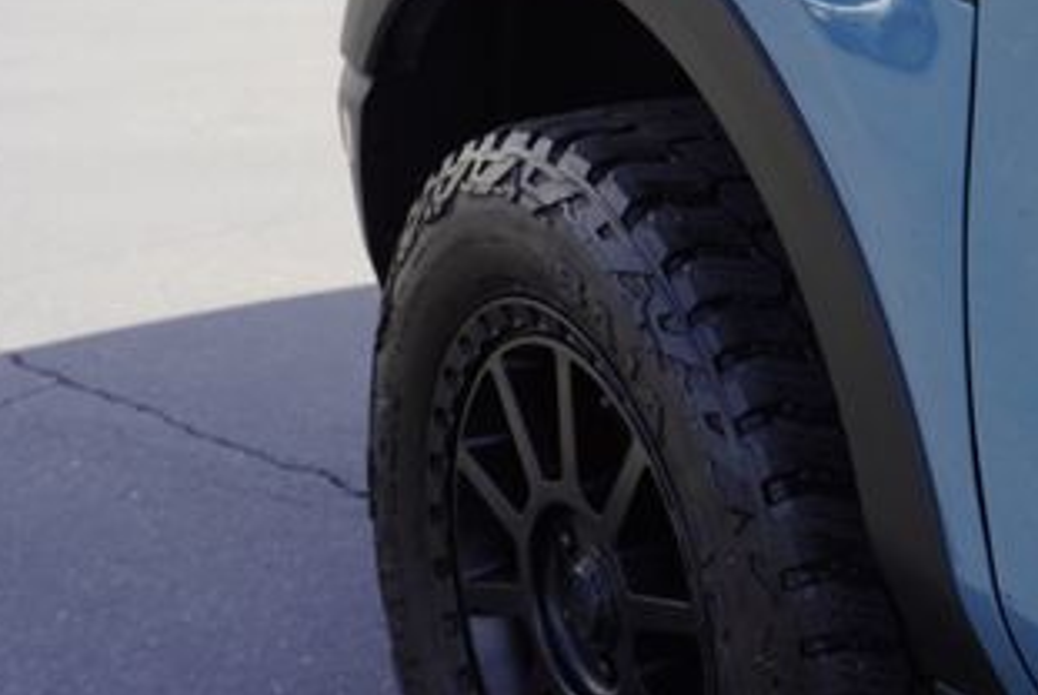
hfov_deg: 26.6
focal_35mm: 74
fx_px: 2136
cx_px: 884
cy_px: 80
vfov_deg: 18.2
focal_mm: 24
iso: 100
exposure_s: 1/100
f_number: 7.1
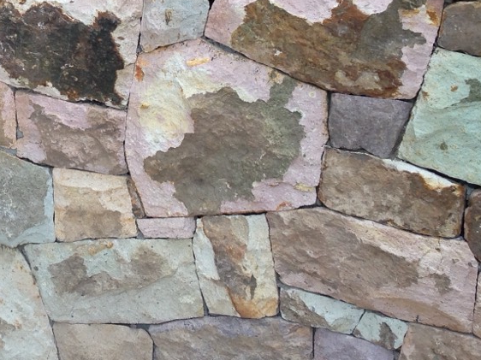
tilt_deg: -13.8
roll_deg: -0.3
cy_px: -25
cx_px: -118
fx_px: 1306
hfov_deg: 19.5
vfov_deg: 15.3
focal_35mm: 94
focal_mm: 4.12
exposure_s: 1/122
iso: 50
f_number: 2.4
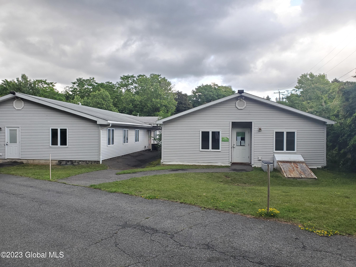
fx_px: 267
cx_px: 178
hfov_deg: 67.3
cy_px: 134
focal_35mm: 26
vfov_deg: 53.1
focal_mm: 4.3
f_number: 2.4
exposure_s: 1/120
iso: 125
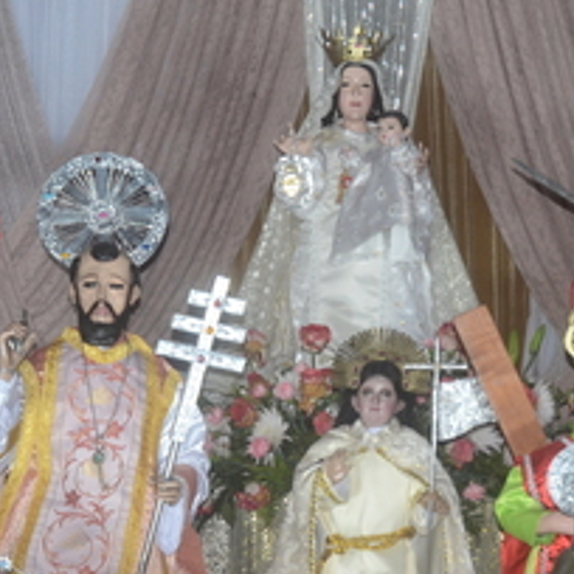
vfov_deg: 15.0
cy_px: 349
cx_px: 703
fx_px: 2181
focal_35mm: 116
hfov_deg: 14.5
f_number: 7.1
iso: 320
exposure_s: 1/160
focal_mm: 31
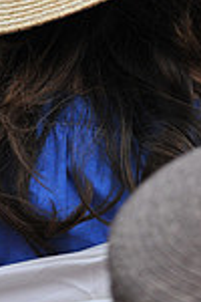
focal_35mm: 1349
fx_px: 11297
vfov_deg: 1.5
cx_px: 262
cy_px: -36
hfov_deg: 1.0
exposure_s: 1/800
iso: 800
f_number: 9
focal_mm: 300
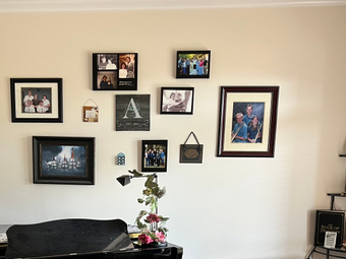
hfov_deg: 38.3
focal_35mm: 49
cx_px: 105
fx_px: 490
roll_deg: -0.9
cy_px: 241
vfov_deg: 28.4
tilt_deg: -9.5
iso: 125
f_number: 1.5
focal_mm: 5.7
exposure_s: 1/60
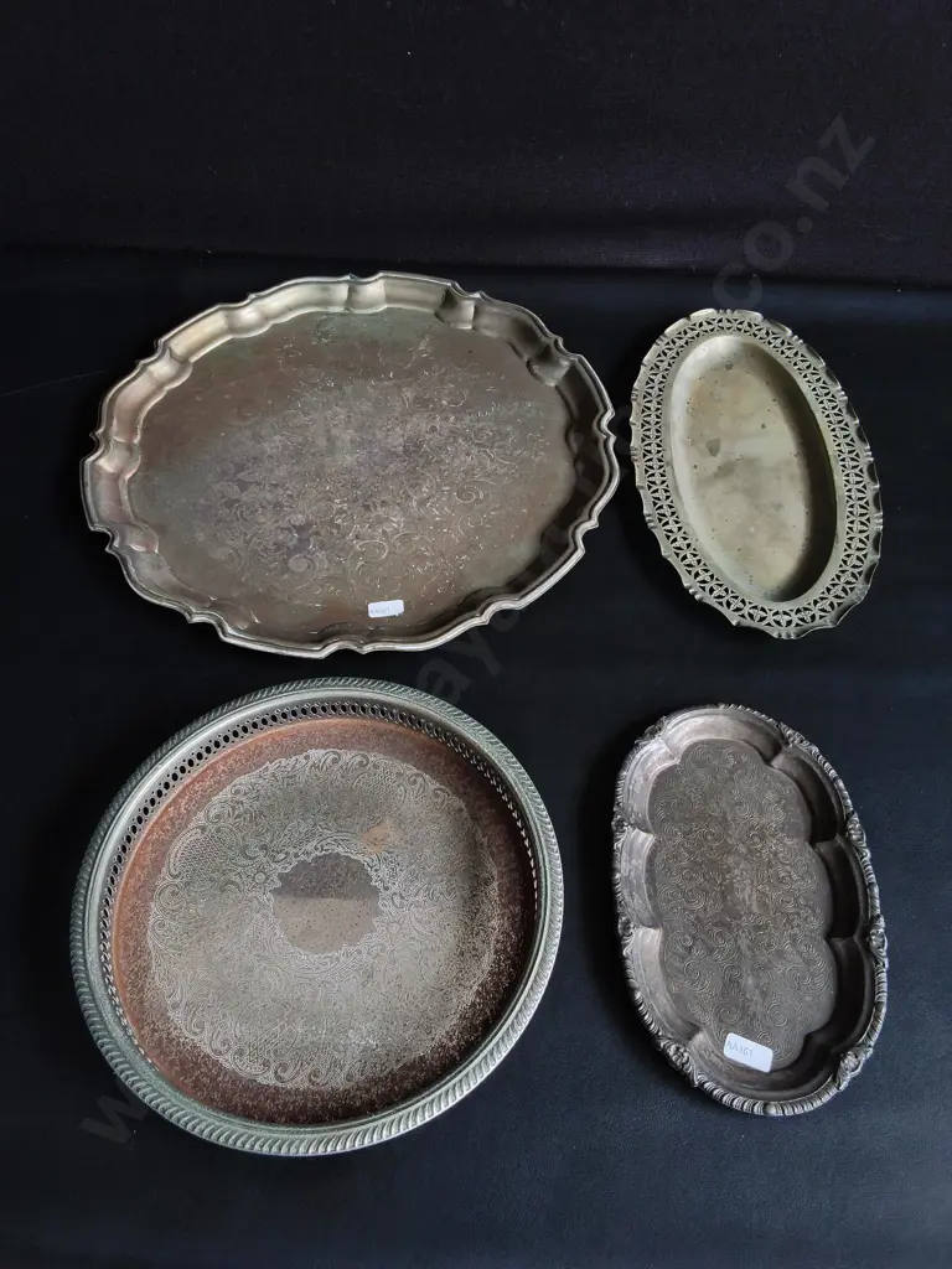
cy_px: 634
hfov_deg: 51.4
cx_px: 476
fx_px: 990
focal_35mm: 27
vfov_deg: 65.3
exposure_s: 1/120
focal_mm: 2.87
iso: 100
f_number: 2
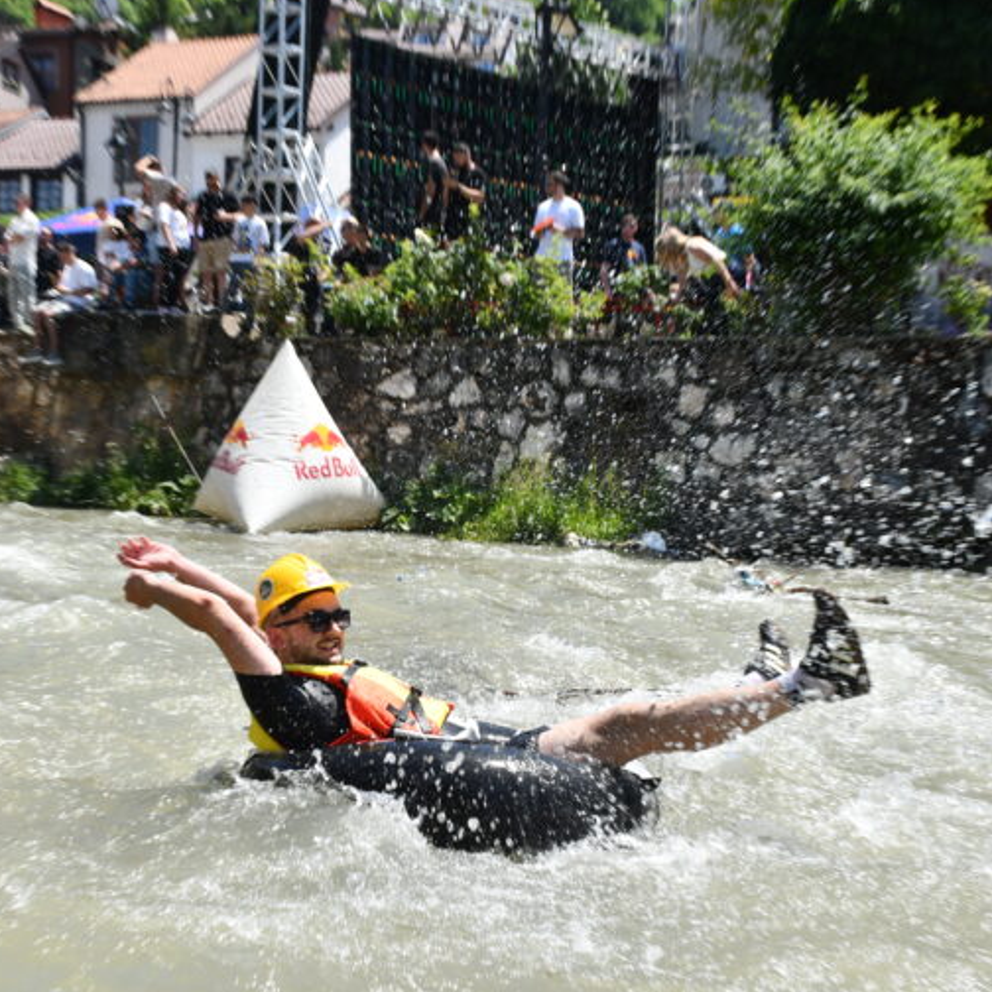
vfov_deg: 38.3
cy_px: 490
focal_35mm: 44
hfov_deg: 38.1
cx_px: 364
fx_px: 1427
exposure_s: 1/500
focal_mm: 23
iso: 200
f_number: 8
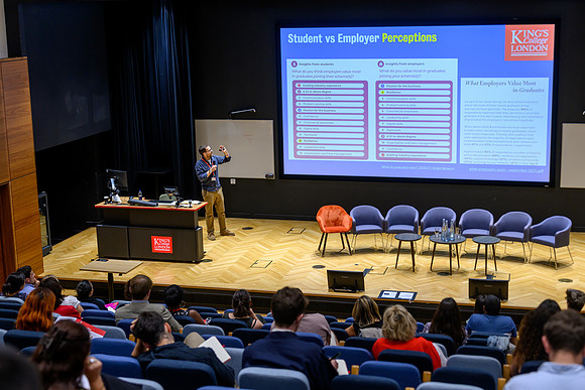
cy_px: 195
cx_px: 292
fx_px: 835
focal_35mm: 51
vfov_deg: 26.3
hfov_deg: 38.6
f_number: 2.8
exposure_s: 1/320
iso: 640
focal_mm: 51
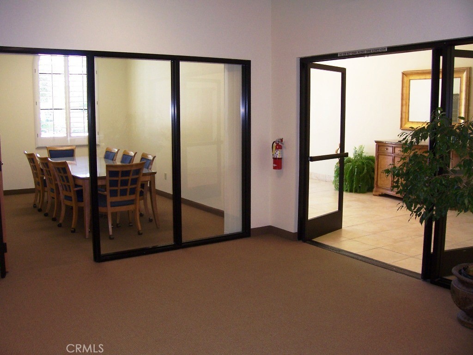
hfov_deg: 54.0
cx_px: 236
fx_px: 465
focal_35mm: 34
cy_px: 178
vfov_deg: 41.8
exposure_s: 1/60
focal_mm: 5.6
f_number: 2.7
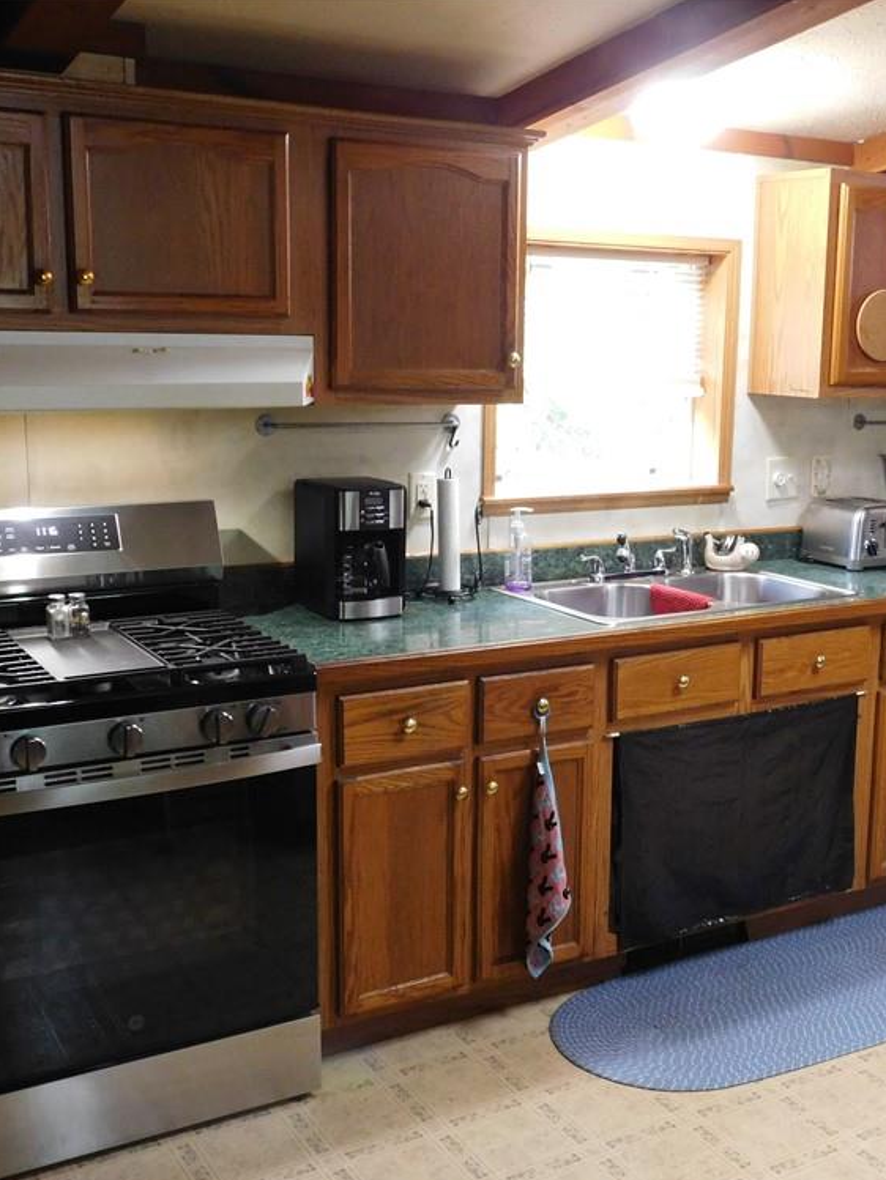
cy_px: 599
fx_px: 1399
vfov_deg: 45.8
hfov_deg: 35.0
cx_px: 549
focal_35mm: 41
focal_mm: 5.3
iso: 400
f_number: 3.2
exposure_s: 1/10
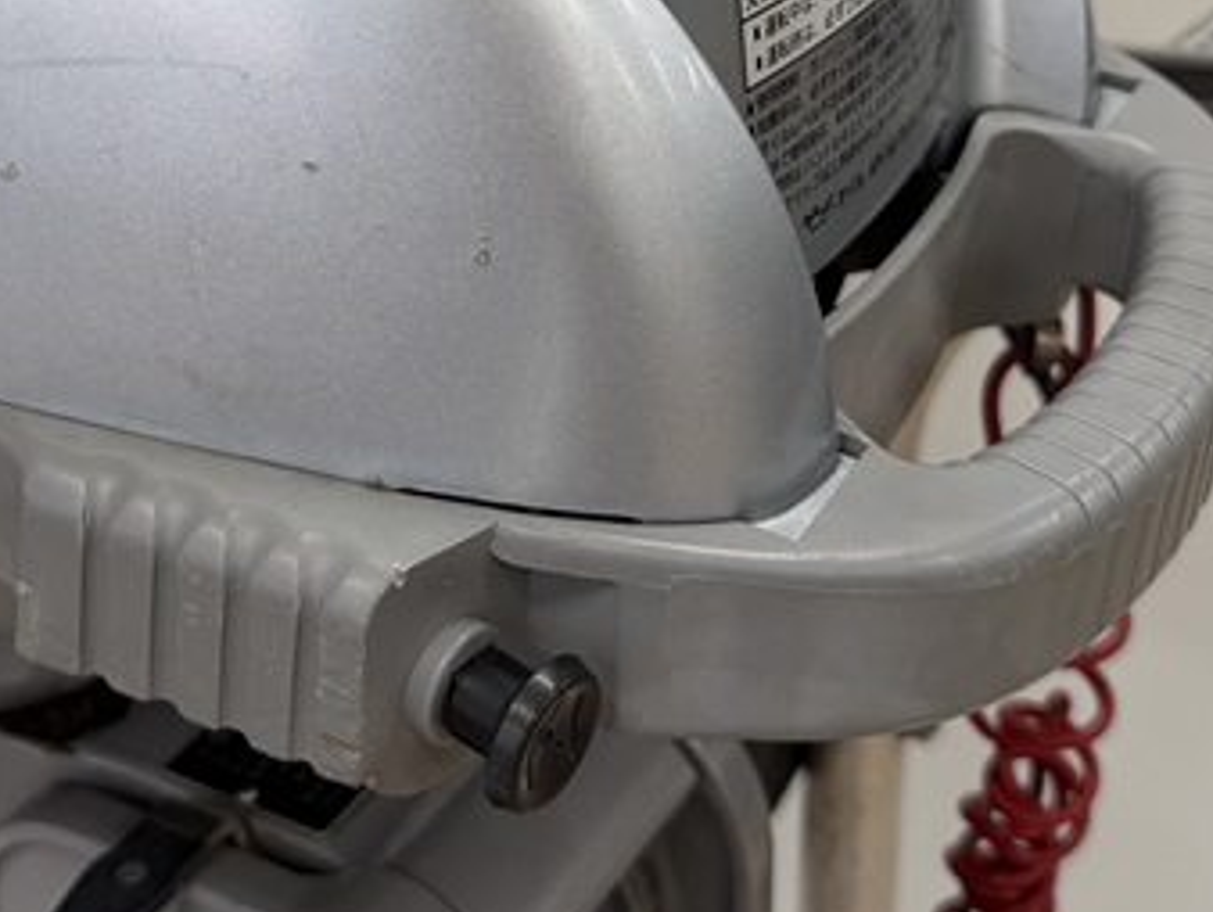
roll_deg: +0.5
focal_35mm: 71
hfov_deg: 27.2
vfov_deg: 19.8
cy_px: -104
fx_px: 2490
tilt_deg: -21.2
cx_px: 398
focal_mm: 6.76
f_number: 1.78
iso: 64
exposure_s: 1/120
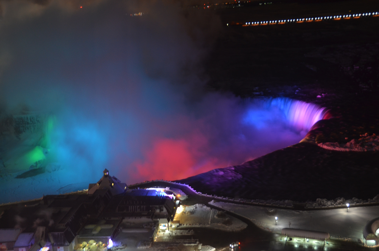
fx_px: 488
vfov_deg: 28.8
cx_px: 190
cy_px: 126
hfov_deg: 42.4
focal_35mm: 46
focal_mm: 31
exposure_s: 1
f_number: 4
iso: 400
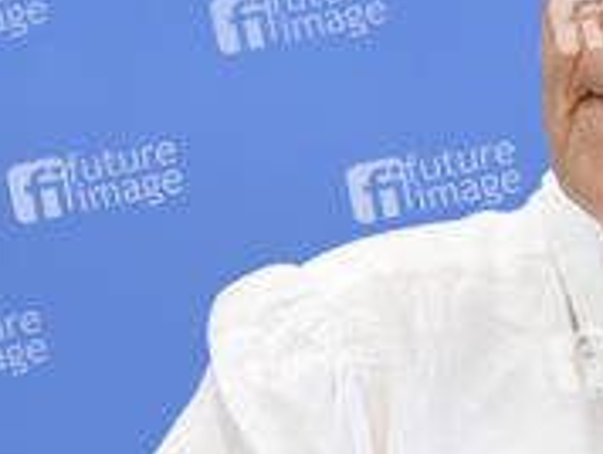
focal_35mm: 304
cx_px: 683
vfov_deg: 4.9
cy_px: 98
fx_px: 5303
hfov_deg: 6.5
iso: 4000
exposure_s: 1/640
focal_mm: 125
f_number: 5.6
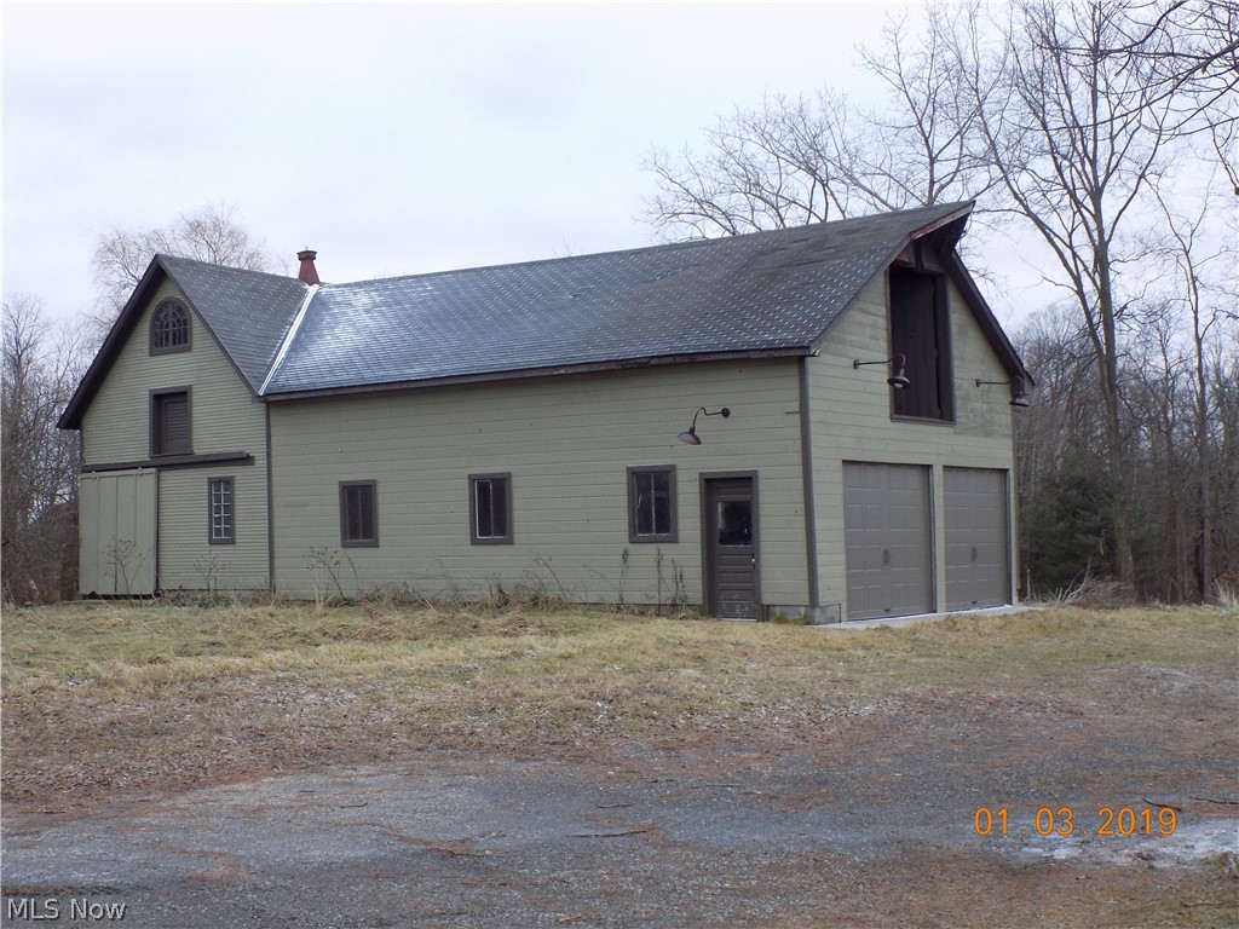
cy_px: 464
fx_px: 1646
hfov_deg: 41.2
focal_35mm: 46
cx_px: 620
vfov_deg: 31.5
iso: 125
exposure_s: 1/30
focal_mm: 8.1
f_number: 3.7
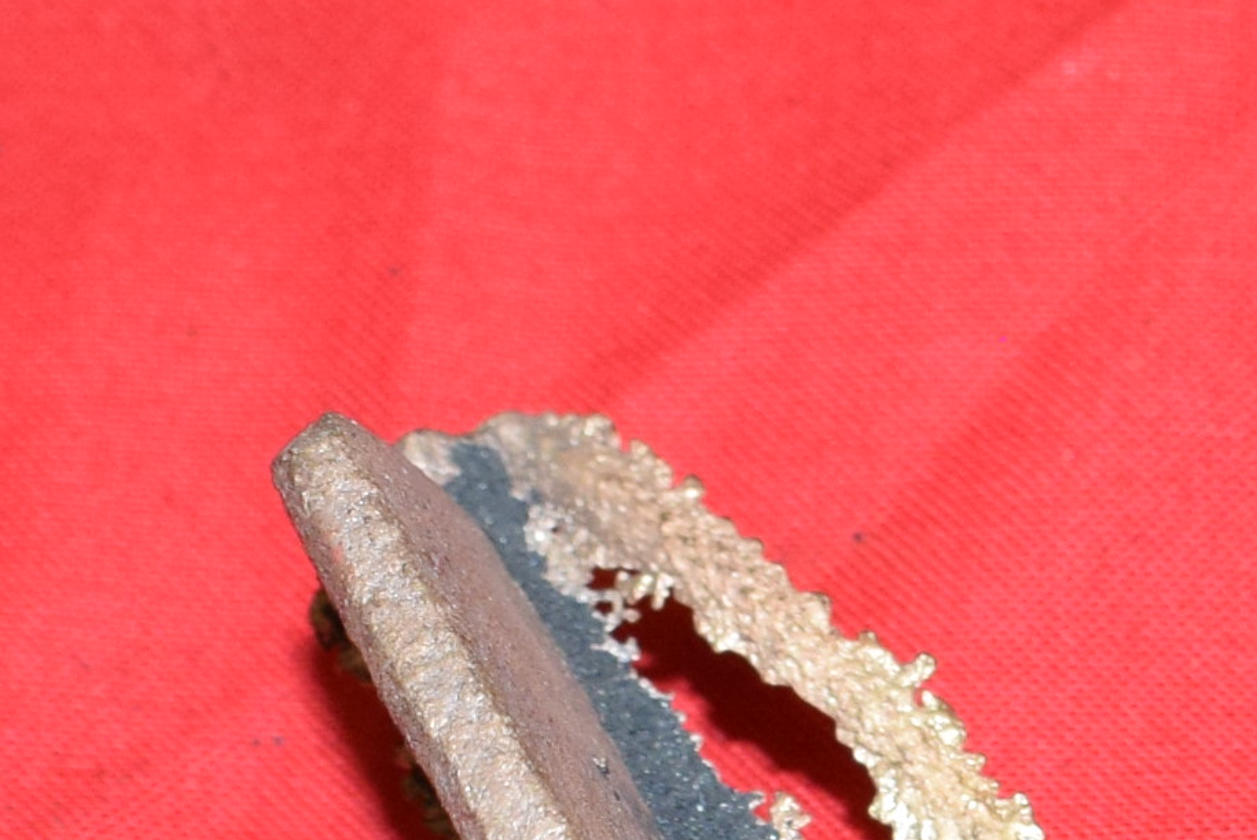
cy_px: 1038
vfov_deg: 8.0
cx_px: 1350
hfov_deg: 11.9
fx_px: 5919
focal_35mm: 169
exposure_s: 1/160
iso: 800
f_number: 5.6
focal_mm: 23
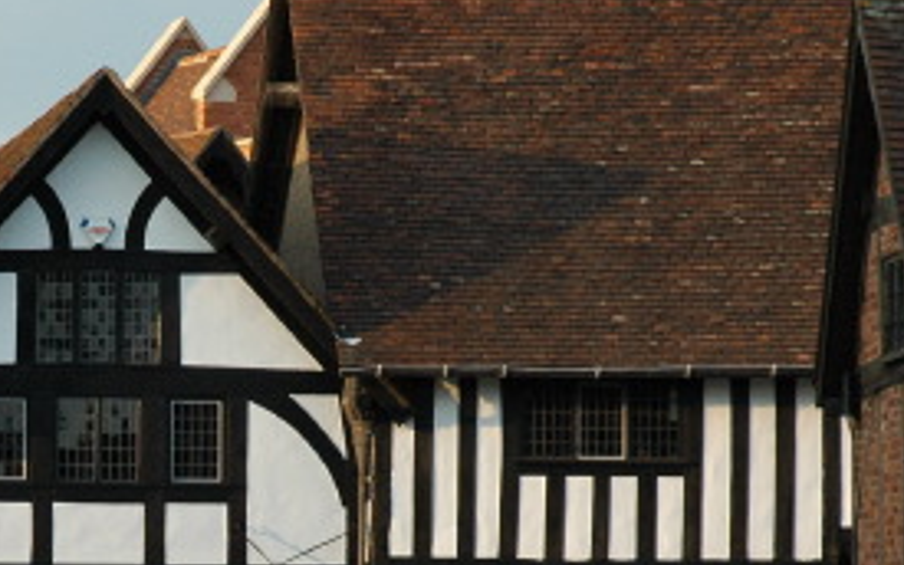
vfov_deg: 6.0
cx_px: 187
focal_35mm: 220
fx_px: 5421
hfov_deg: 9.5
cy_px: 504
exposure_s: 1/200
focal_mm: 62
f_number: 10
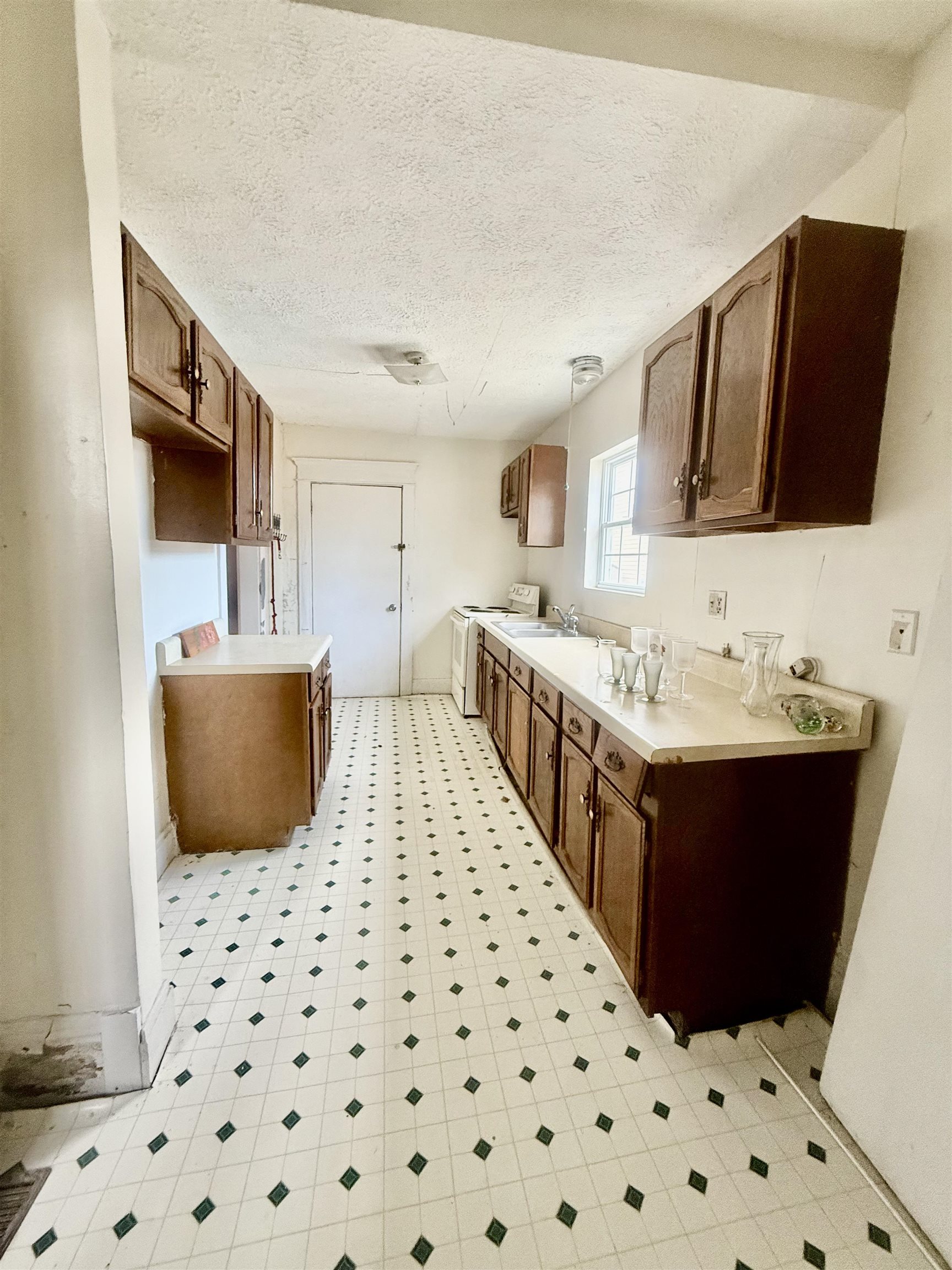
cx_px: 476
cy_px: 635
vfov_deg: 102.1
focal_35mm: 14
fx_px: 513
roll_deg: -2.2
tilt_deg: -6.1
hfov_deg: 85.7
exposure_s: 1/90
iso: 320
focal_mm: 2.22
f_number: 2.2
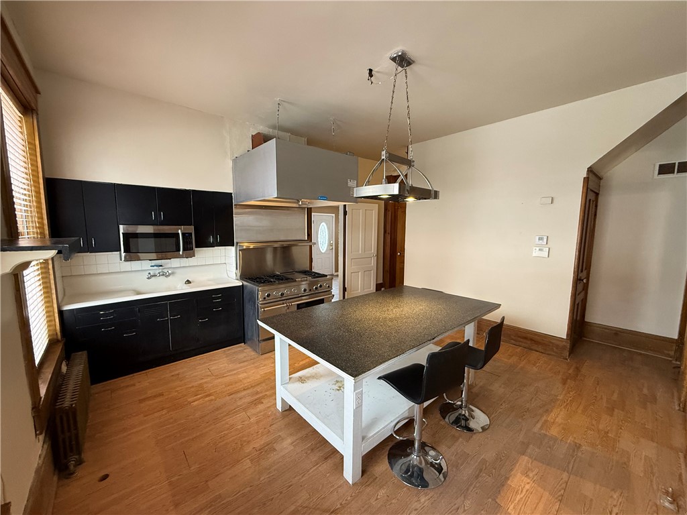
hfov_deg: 102.1
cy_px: 258
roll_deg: -0.3
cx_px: 344
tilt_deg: -6.0
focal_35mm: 14
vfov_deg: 85.7
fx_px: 278
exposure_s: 1/60
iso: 320
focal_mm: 2.22
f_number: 2.2
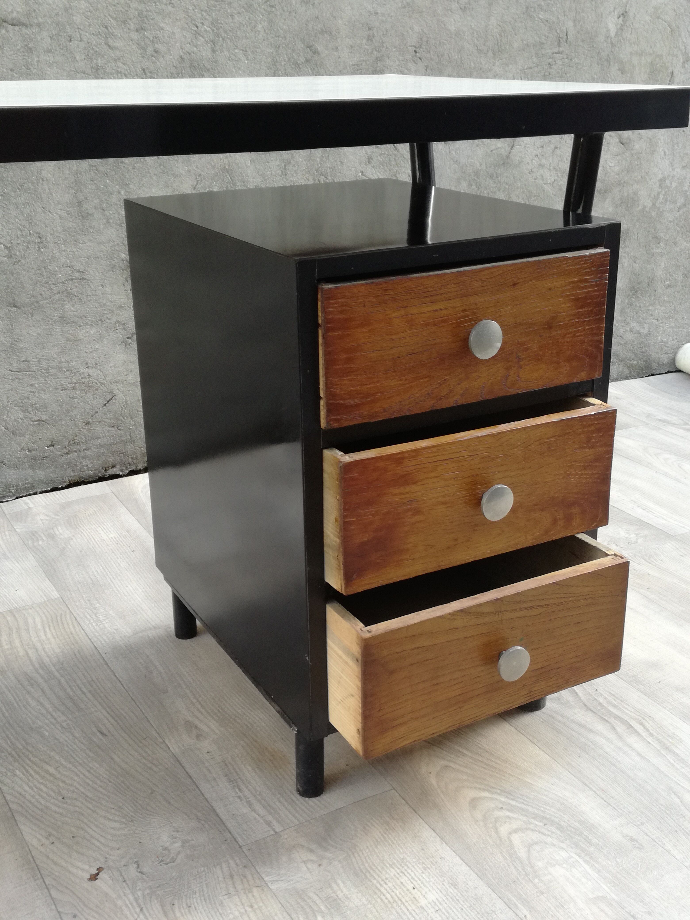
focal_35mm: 27
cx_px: 345
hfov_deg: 51.4
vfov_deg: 65.3
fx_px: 718
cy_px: 460
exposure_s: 1/60
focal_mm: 3.79
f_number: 2
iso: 64
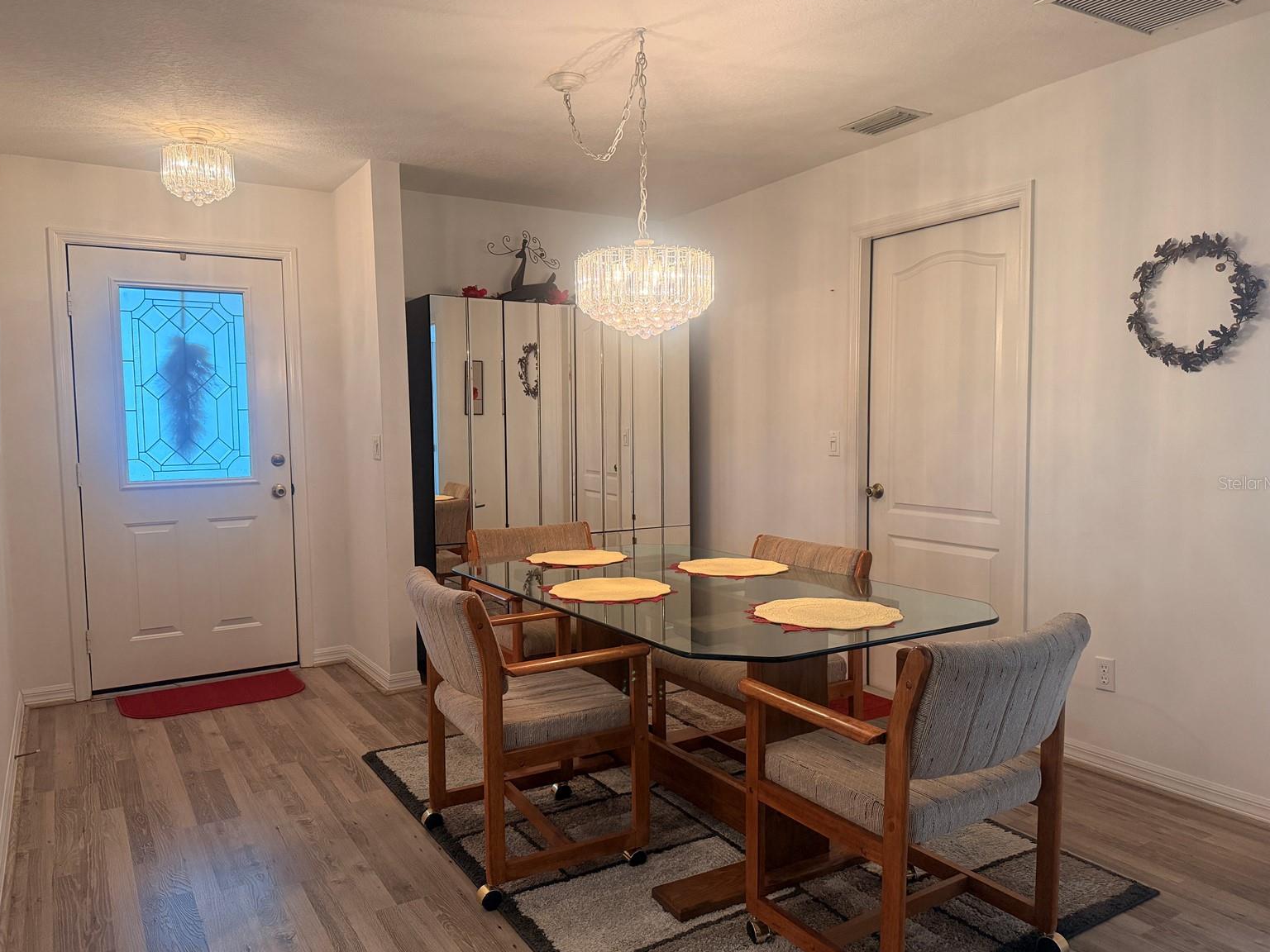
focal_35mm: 25
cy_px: 483
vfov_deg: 54.9
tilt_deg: -4.0
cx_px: 635
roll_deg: +0.9
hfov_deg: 69.4
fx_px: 917
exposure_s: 1/120
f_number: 1.78
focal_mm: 6.76
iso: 320
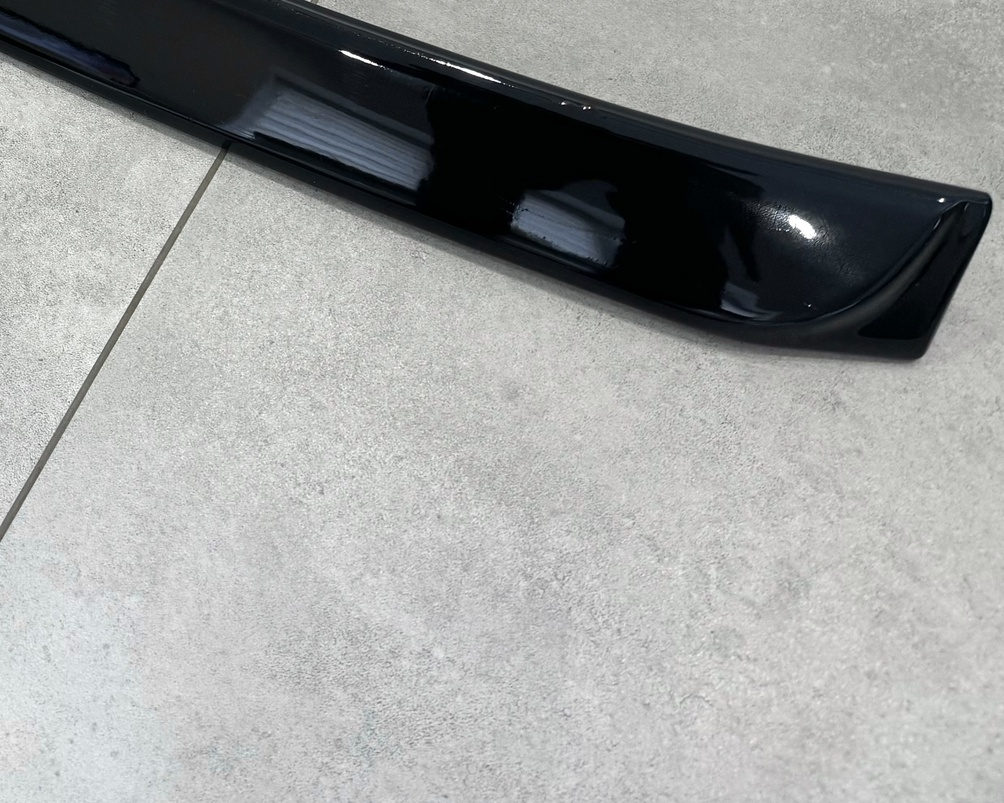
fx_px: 1604
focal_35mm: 54
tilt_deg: -59.3
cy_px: 6
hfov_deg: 31.3
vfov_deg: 26.6
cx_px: -74
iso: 125
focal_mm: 6.86
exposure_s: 1/50
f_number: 1.78
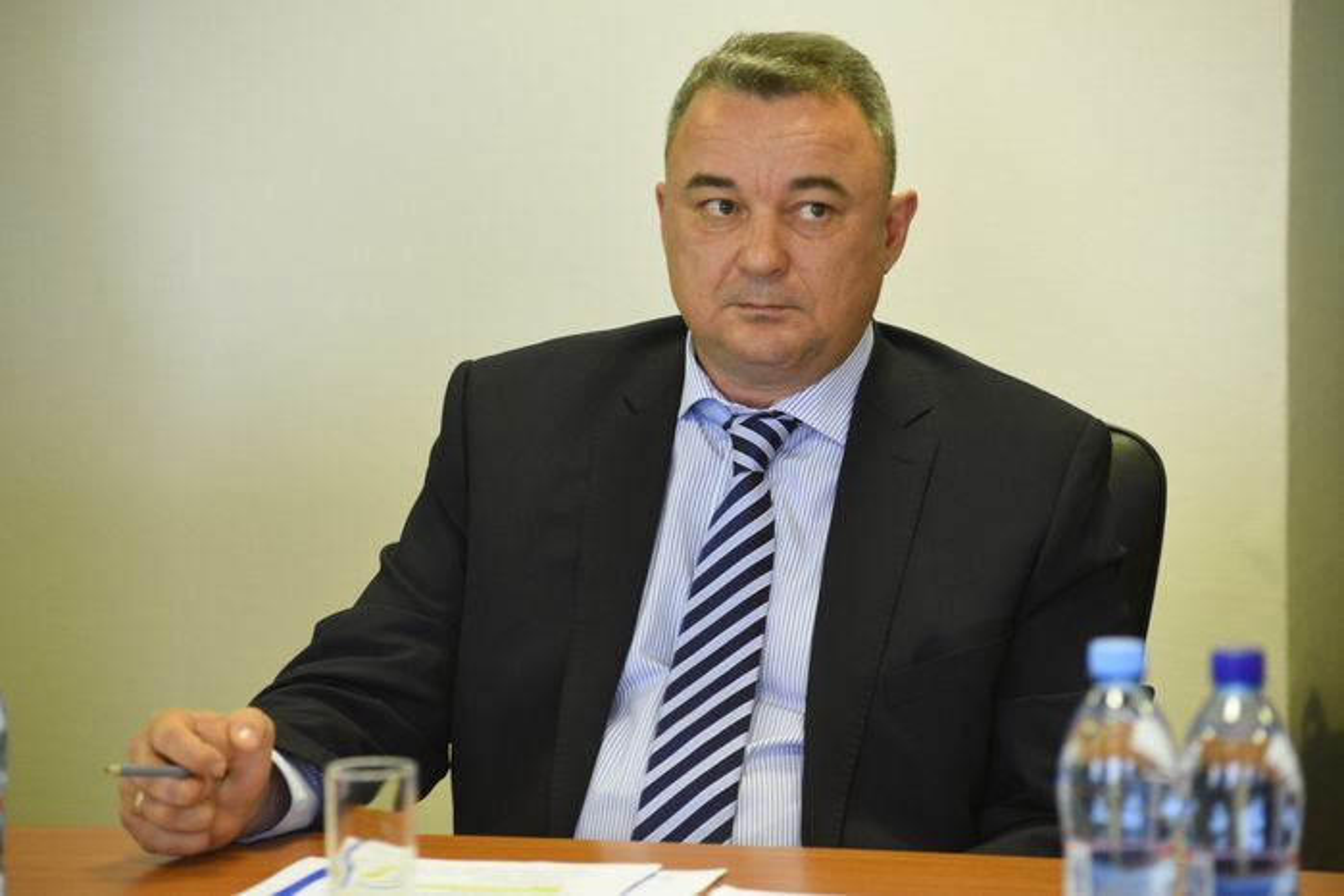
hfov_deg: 14.2
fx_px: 5413
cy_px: 448
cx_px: 672
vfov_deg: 9.5
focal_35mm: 145
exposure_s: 1/100
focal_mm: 145
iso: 2500
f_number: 5
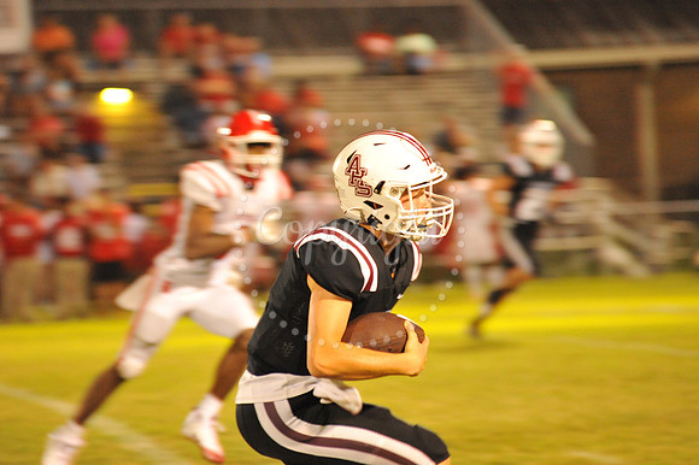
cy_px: 232
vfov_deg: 6.9
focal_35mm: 200
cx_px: 350
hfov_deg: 10.3
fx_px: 3881
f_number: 5
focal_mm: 200
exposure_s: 1/160
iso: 5000
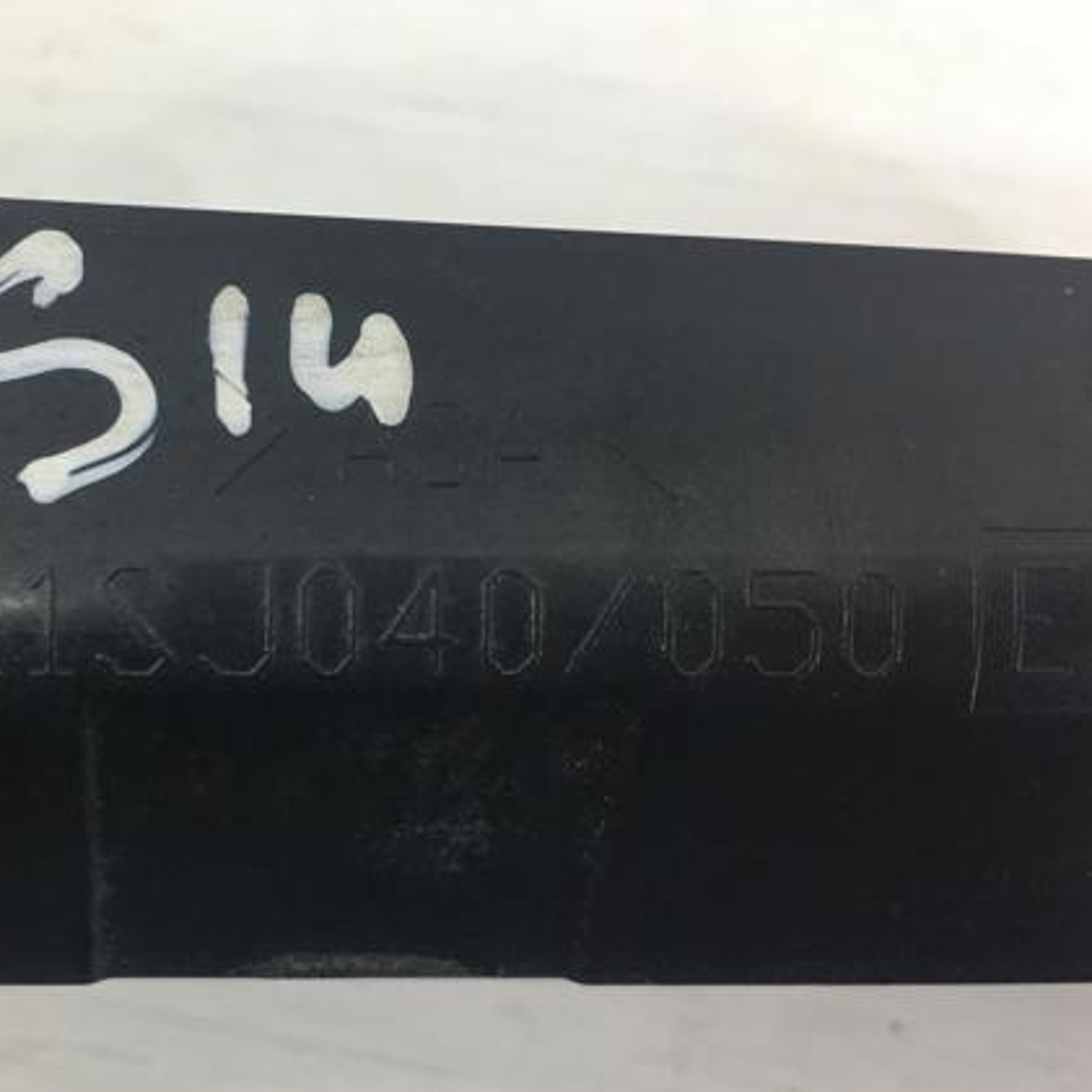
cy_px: 547
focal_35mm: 39
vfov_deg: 42.8
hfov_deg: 41.9
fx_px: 1392
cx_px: 314
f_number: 2.2
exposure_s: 1/33
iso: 40
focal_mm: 4.15
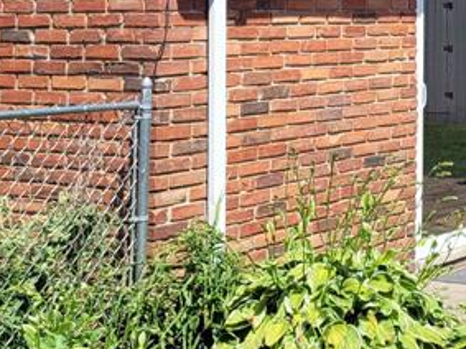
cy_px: -79
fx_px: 1265
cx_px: 547
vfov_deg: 15.1
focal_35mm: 94
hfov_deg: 19.7
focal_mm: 5.4
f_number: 1.8
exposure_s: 1/1610
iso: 40
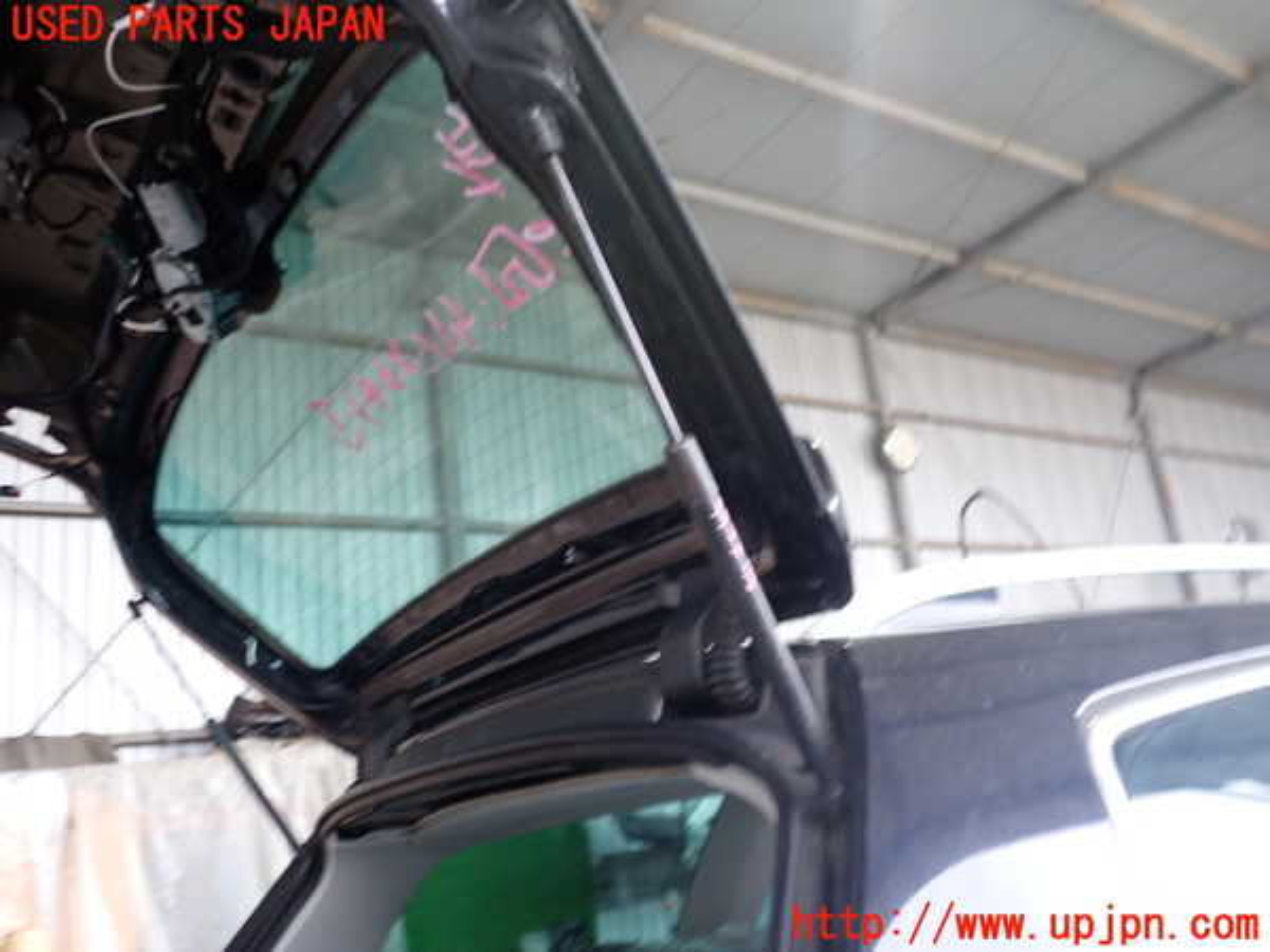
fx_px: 1101
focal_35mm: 30
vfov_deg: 46.8
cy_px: 476
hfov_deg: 60.0
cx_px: 635
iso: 200
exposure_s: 1/40
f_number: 2.3
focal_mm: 5.4
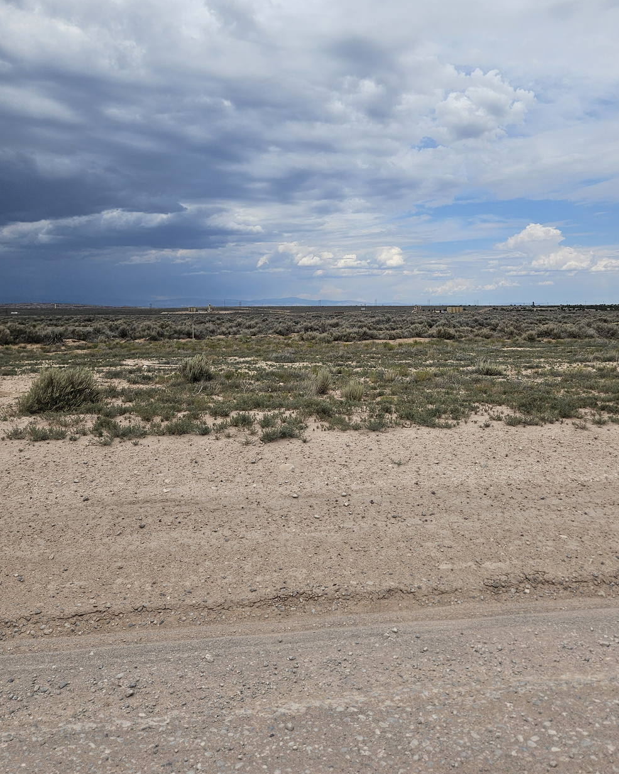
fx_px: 641
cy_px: 320
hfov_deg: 51.4
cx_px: 352
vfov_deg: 61.8
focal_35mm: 28
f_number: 1.8
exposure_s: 1/4529
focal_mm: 5.4
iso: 25
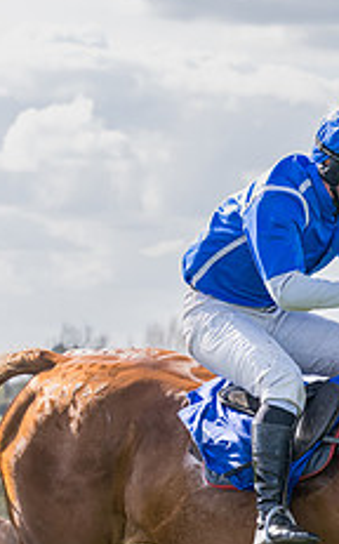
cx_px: 424
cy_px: 440
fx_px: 3910
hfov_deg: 4.9
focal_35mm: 264
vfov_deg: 7.9
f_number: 4
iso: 400
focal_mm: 70
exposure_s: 1/2000
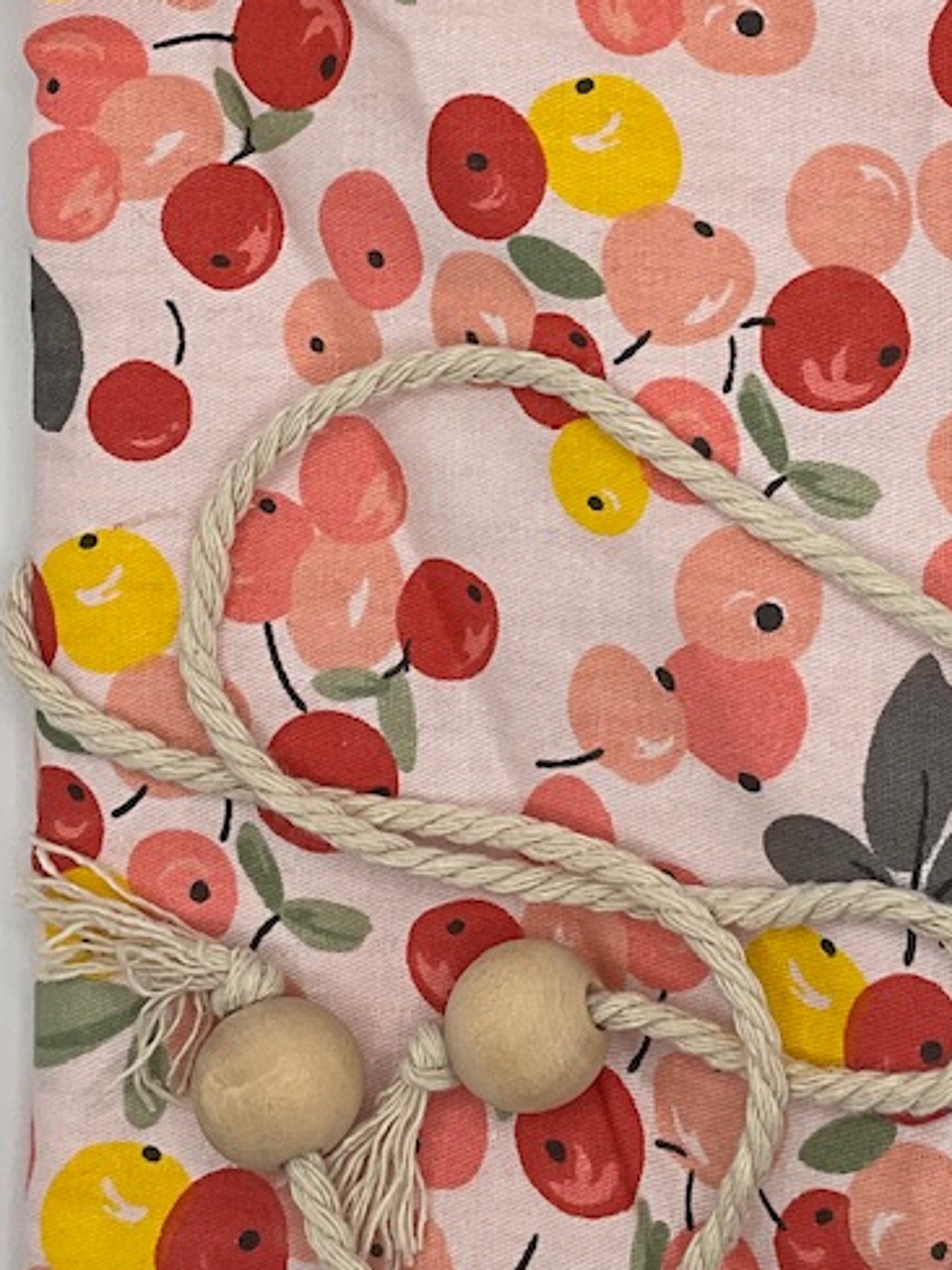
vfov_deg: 25.3
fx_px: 2787
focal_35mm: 76
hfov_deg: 19.3
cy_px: 304
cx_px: 697
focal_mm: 3
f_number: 1.8
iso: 25
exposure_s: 1/367
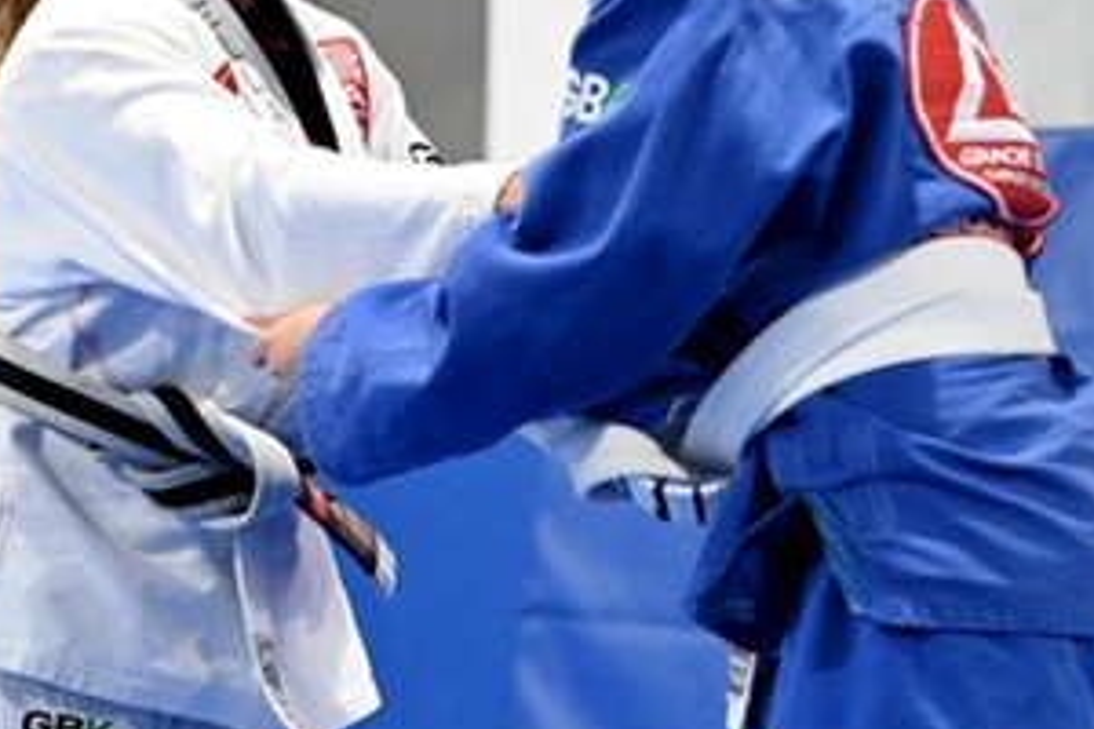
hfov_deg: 12.2
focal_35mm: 168
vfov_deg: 8.2
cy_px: 288
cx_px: 361
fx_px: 5105
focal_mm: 84
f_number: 2.8
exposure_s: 1/500
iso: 10000
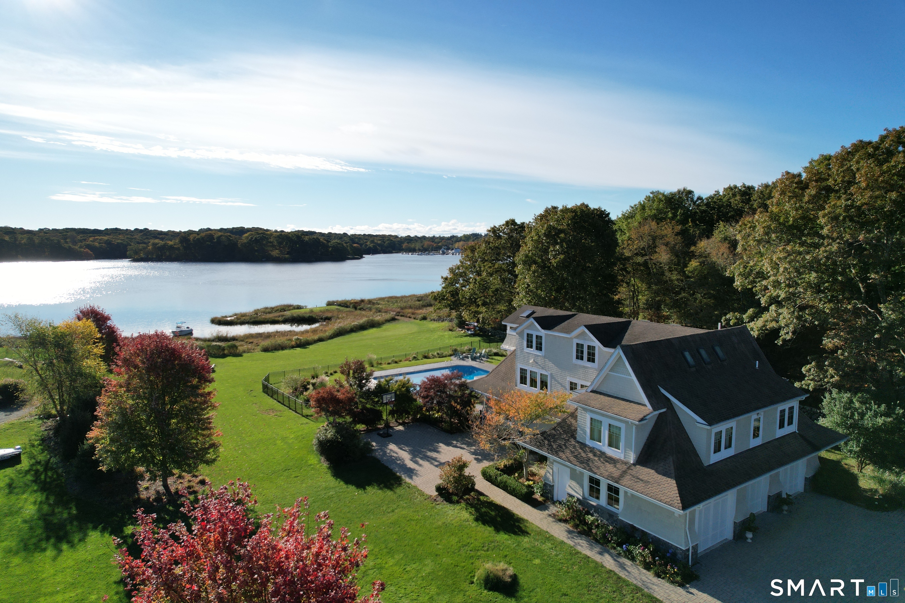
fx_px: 553
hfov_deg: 78.6
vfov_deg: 57.2
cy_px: 302
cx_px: 452
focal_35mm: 22
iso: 100
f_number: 2.8
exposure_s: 1/2500
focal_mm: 8.38
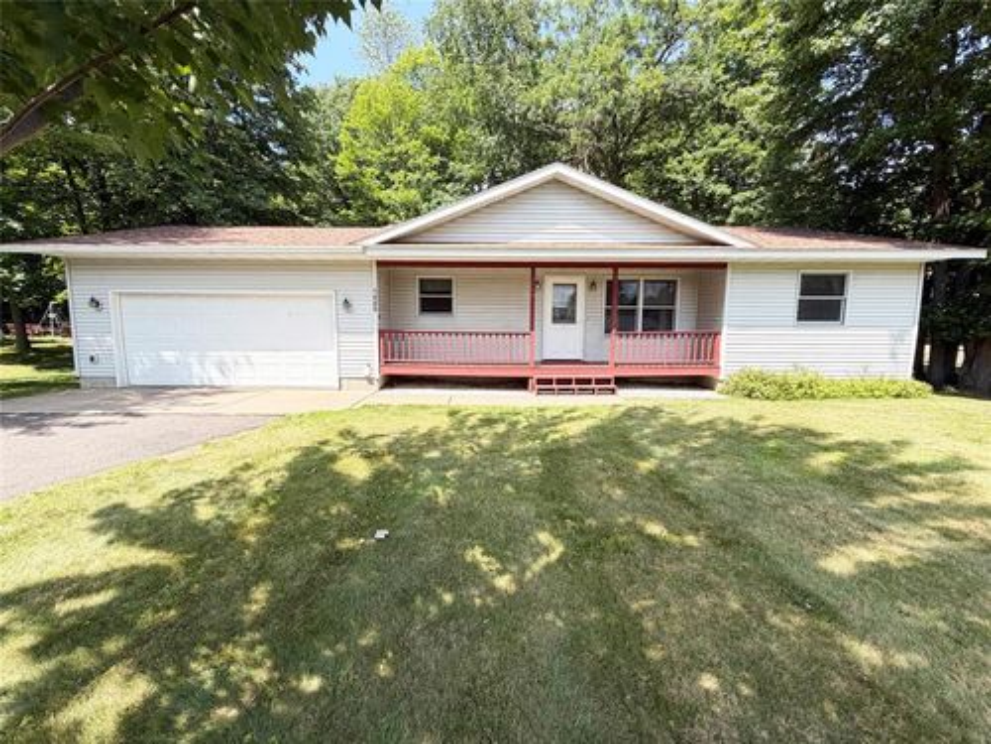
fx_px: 401
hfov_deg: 102.1
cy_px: 372
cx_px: 496
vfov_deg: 85.7
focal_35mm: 14
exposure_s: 1/522
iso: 40
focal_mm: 2.22
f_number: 2.2
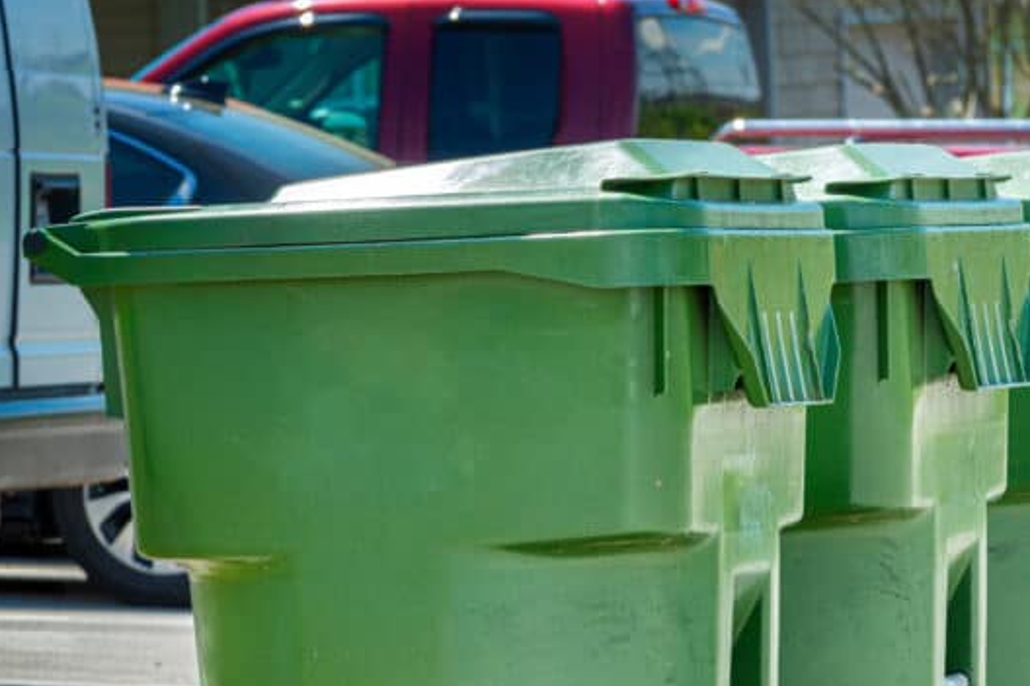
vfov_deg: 4.9
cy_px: 595
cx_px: 614
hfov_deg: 7.3
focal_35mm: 281
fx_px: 8039
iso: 400
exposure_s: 1/500
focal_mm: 145
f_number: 9.5
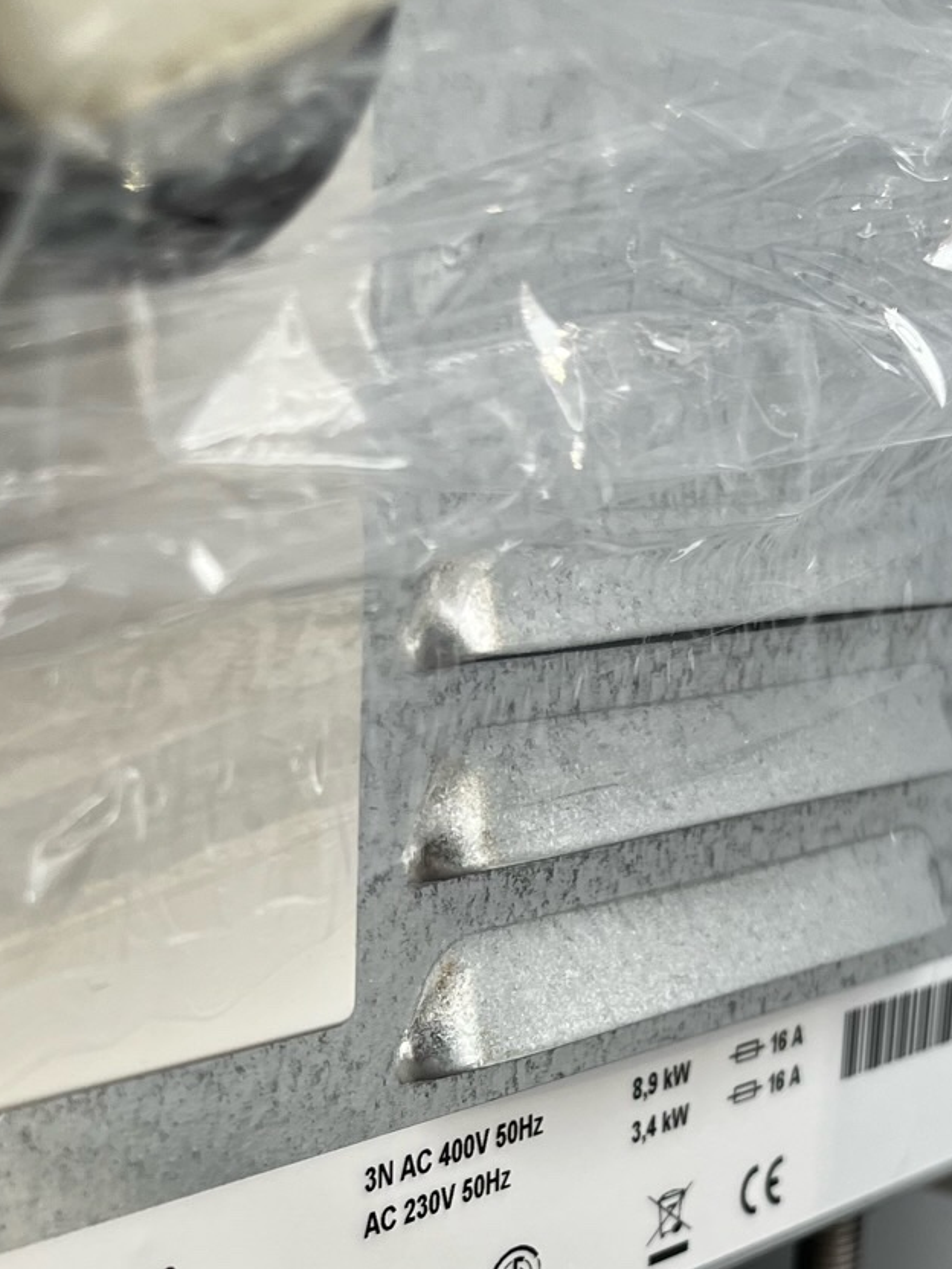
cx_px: 499
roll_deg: +1.0
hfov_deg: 22.9
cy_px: 1184
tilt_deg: -14.6
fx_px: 2347
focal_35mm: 64
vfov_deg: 28.9
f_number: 1.6
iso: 64
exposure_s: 1/100
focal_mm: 5.1
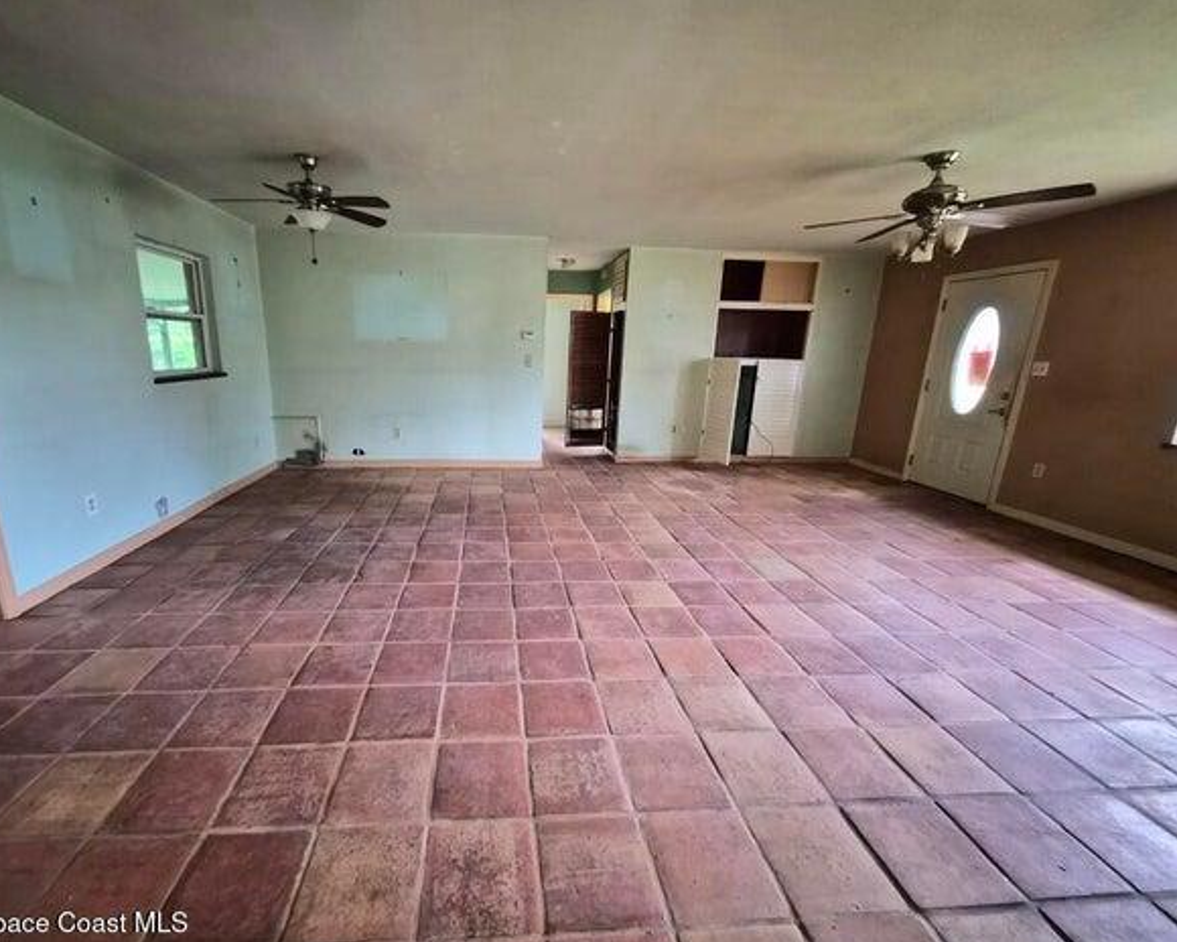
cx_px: 530
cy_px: 479
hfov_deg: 100.4
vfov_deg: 88.0
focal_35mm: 14
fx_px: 488
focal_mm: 1.7
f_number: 2.2
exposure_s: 1/60
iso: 640
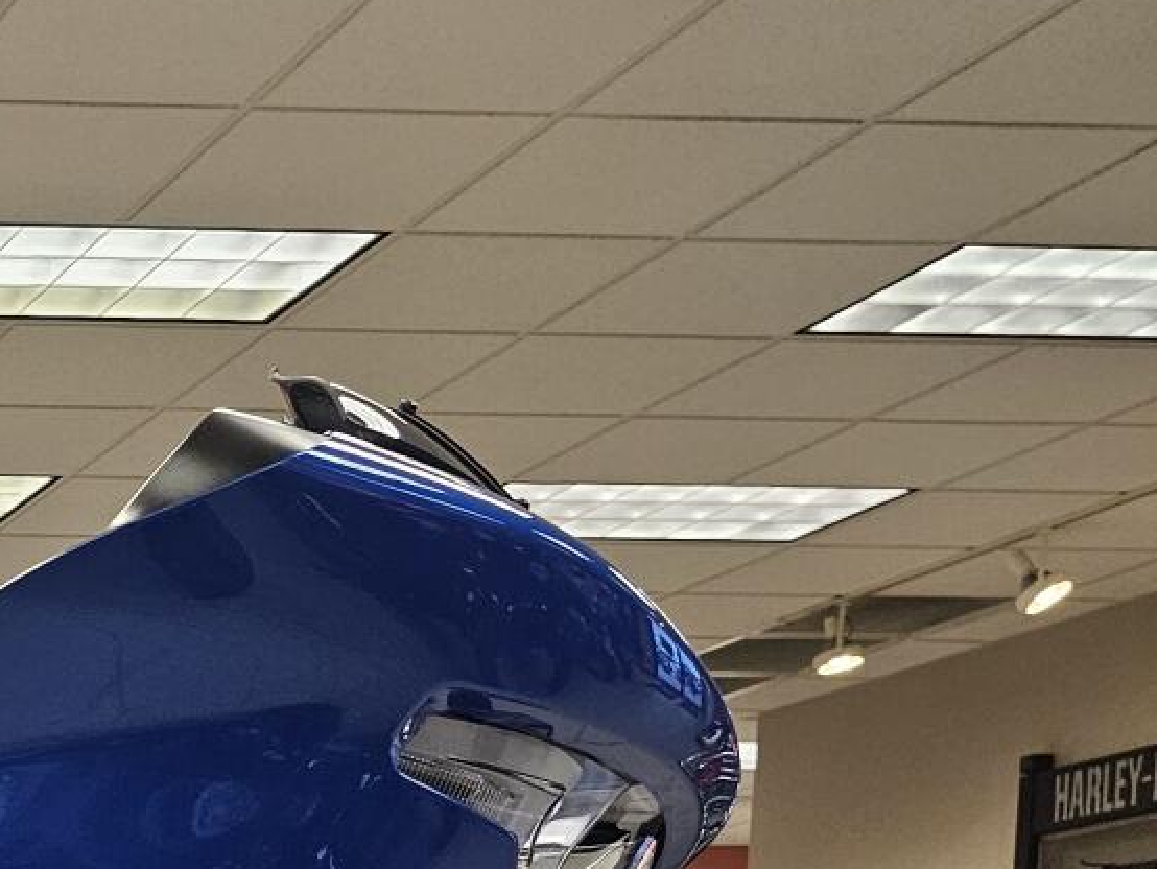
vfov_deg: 15.6
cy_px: 1506
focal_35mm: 83
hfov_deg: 18.8
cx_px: -856
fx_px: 2775
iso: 250
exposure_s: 1/120
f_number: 1.7
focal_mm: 6.3
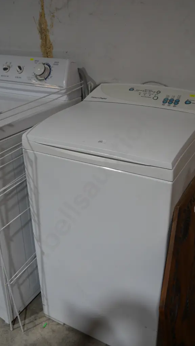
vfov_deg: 56.6
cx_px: 103
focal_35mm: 35
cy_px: 173
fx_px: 322
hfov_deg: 33.7
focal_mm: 16
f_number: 3.6
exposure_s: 1/100
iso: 200
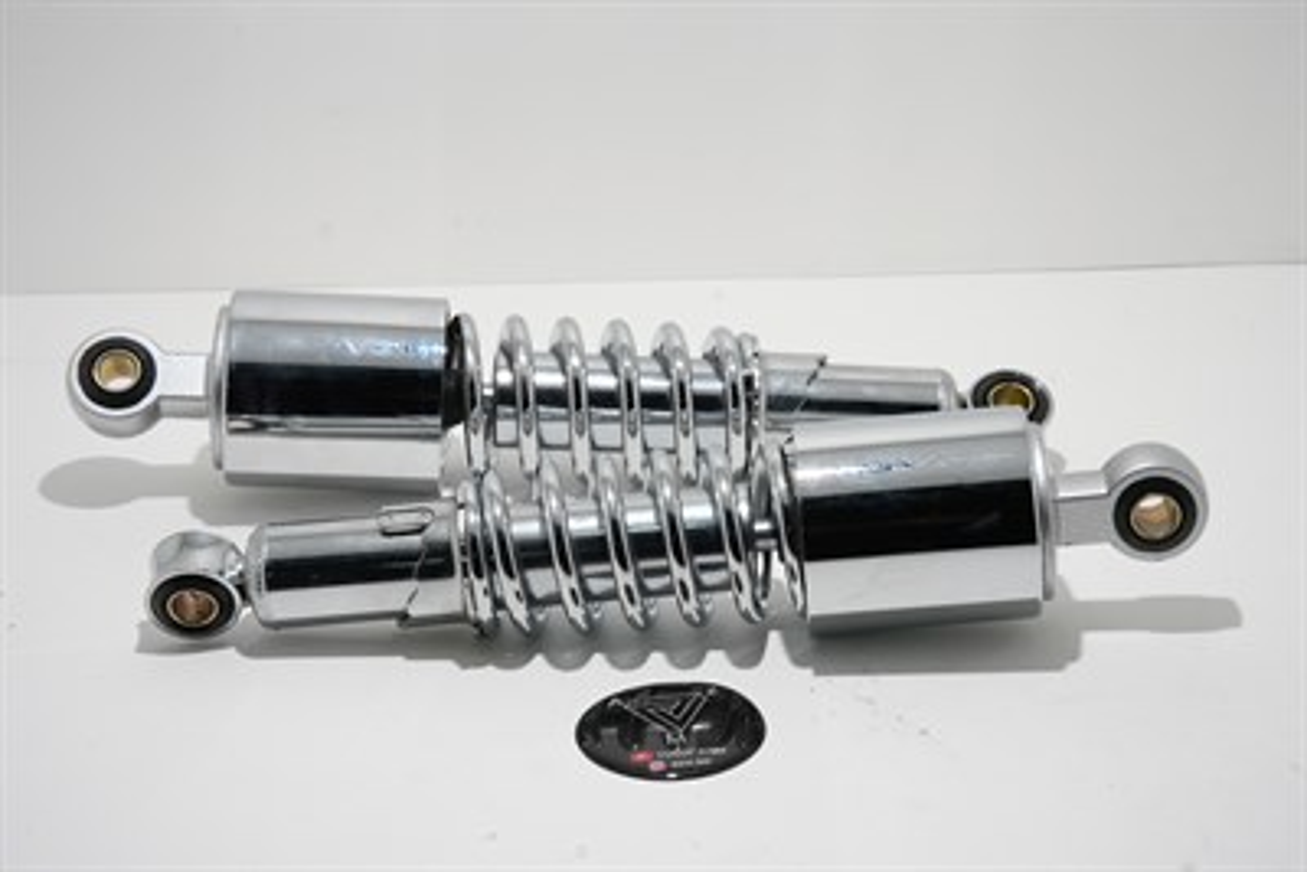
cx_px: 654
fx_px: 3087
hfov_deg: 23.9
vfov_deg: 16.1
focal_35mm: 85
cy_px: 436
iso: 500
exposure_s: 1/100
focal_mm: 85
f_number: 16
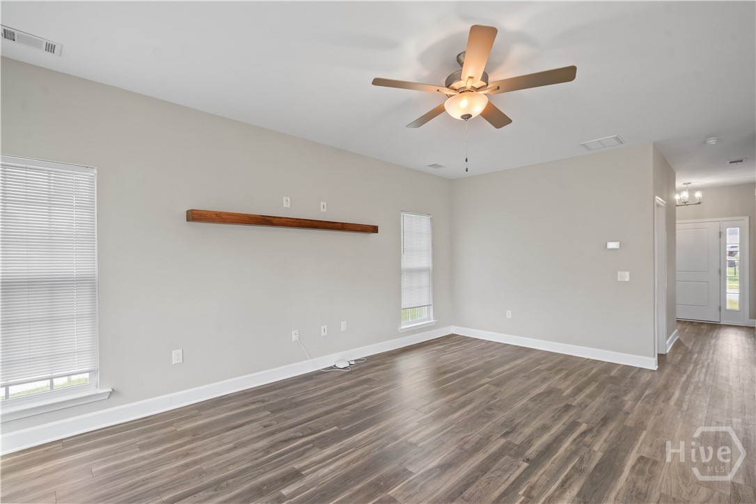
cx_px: 378
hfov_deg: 93.3
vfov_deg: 70.4
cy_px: 252
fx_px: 357
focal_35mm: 17
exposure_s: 1/30
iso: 2500
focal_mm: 17
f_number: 8
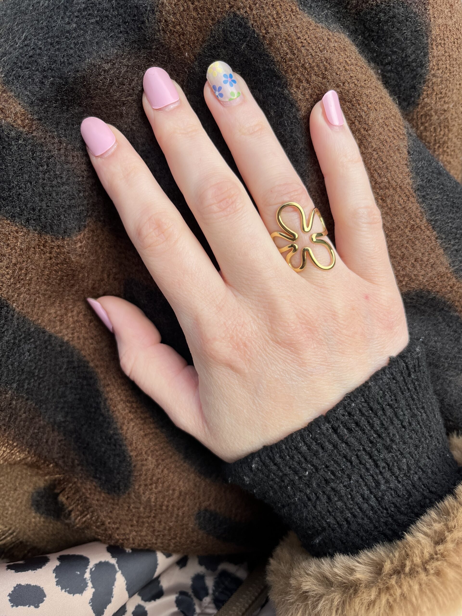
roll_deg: +16.4
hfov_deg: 53.1
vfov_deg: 67.3
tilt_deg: -42.7
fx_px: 463
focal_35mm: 26
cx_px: 231
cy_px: 308
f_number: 1.6
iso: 50
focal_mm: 5.1
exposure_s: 1/1309
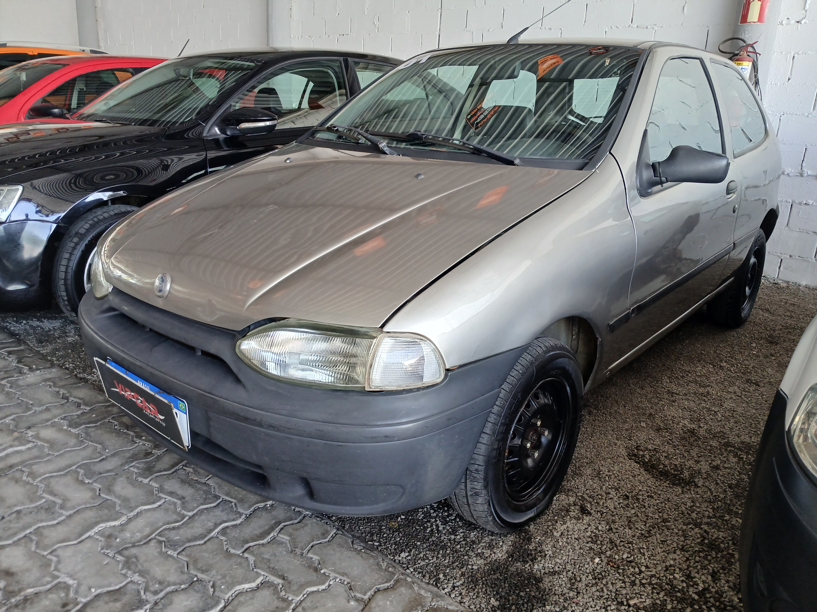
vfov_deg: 53.1
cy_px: 306
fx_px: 614
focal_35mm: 26
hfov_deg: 67.3
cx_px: 408
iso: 100
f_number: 1.8
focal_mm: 3.98
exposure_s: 1/60
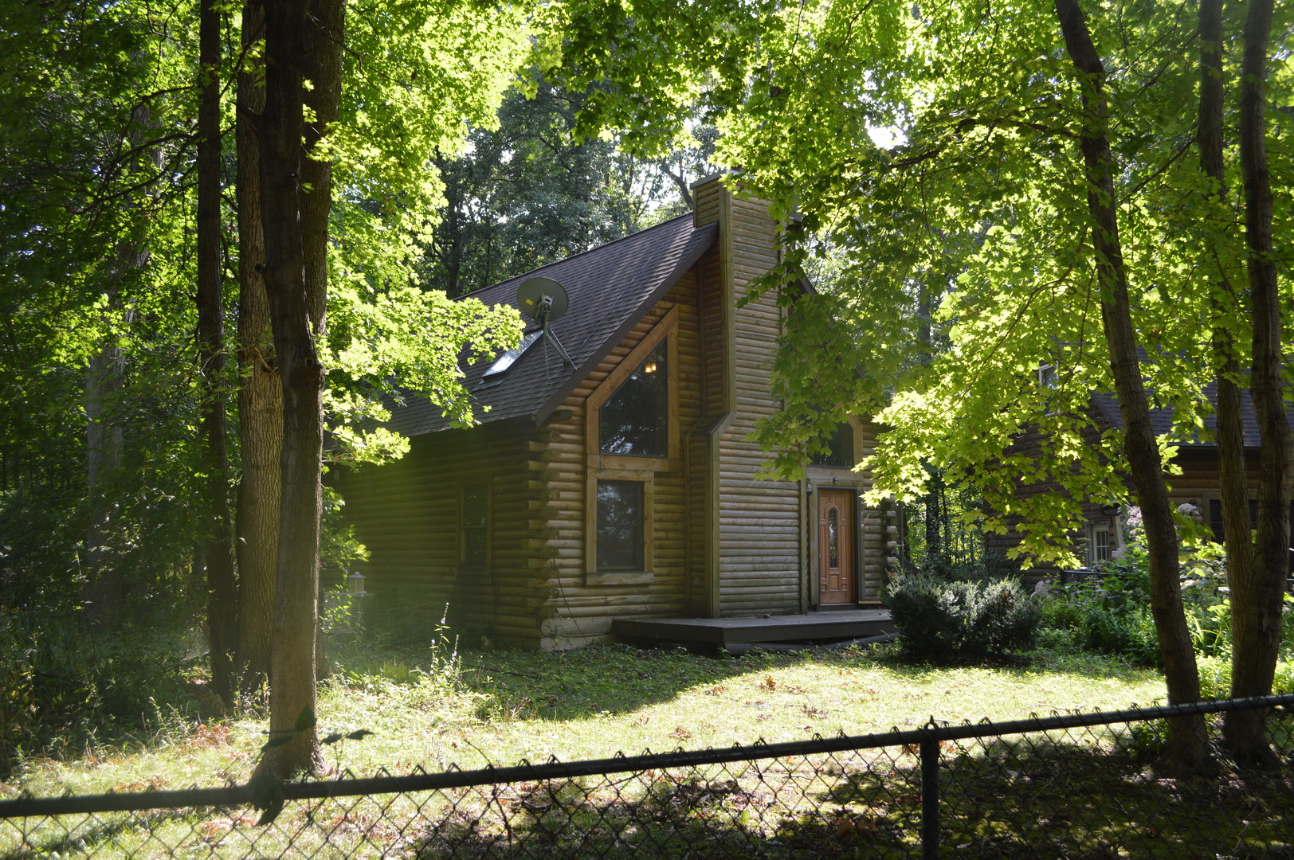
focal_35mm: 33
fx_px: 1185
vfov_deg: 39.9
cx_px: 647
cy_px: 430
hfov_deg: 57.3
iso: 200
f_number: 5.6
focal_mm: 22
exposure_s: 1/125
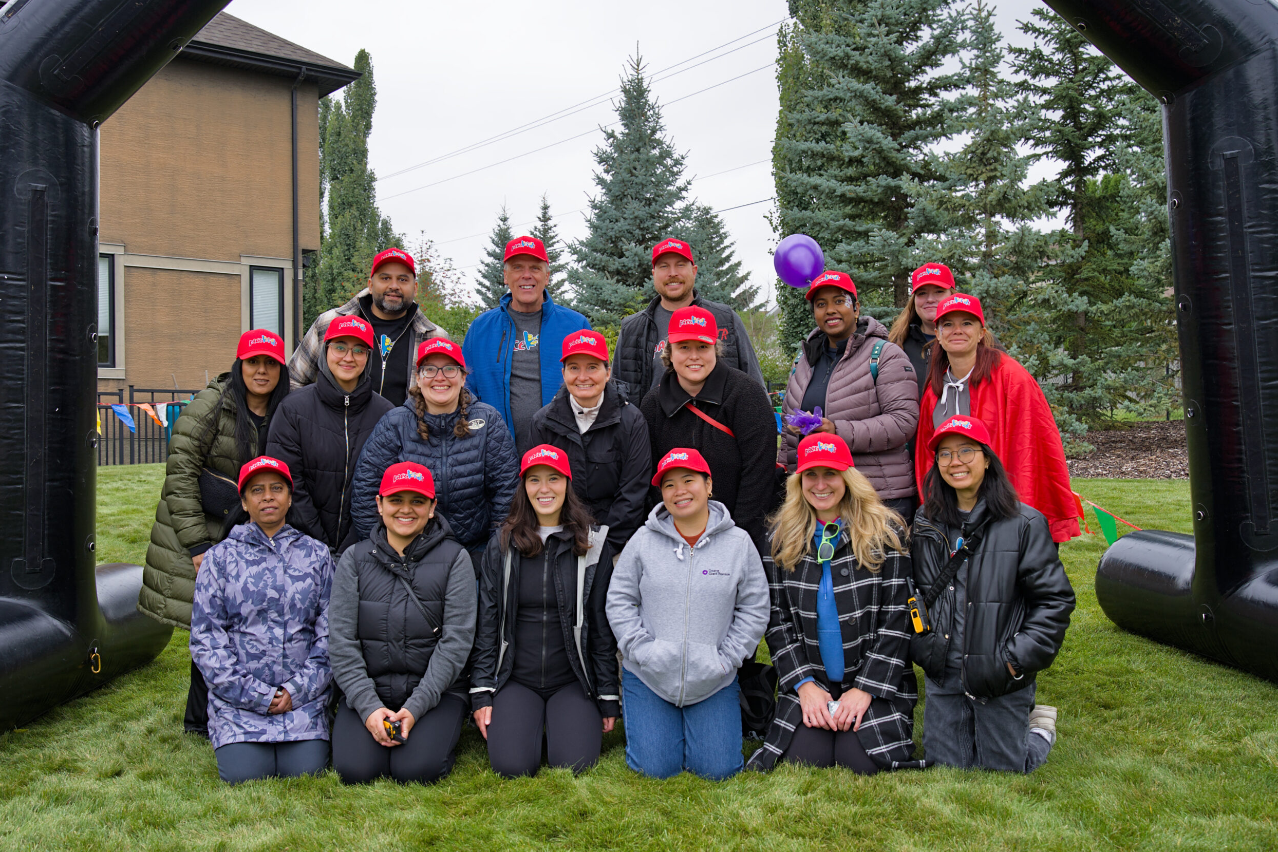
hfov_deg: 54.4
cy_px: 438
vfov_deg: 37.9
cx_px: 632
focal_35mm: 35
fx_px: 1242
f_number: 5.6
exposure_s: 1/200
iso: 200
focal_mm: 34
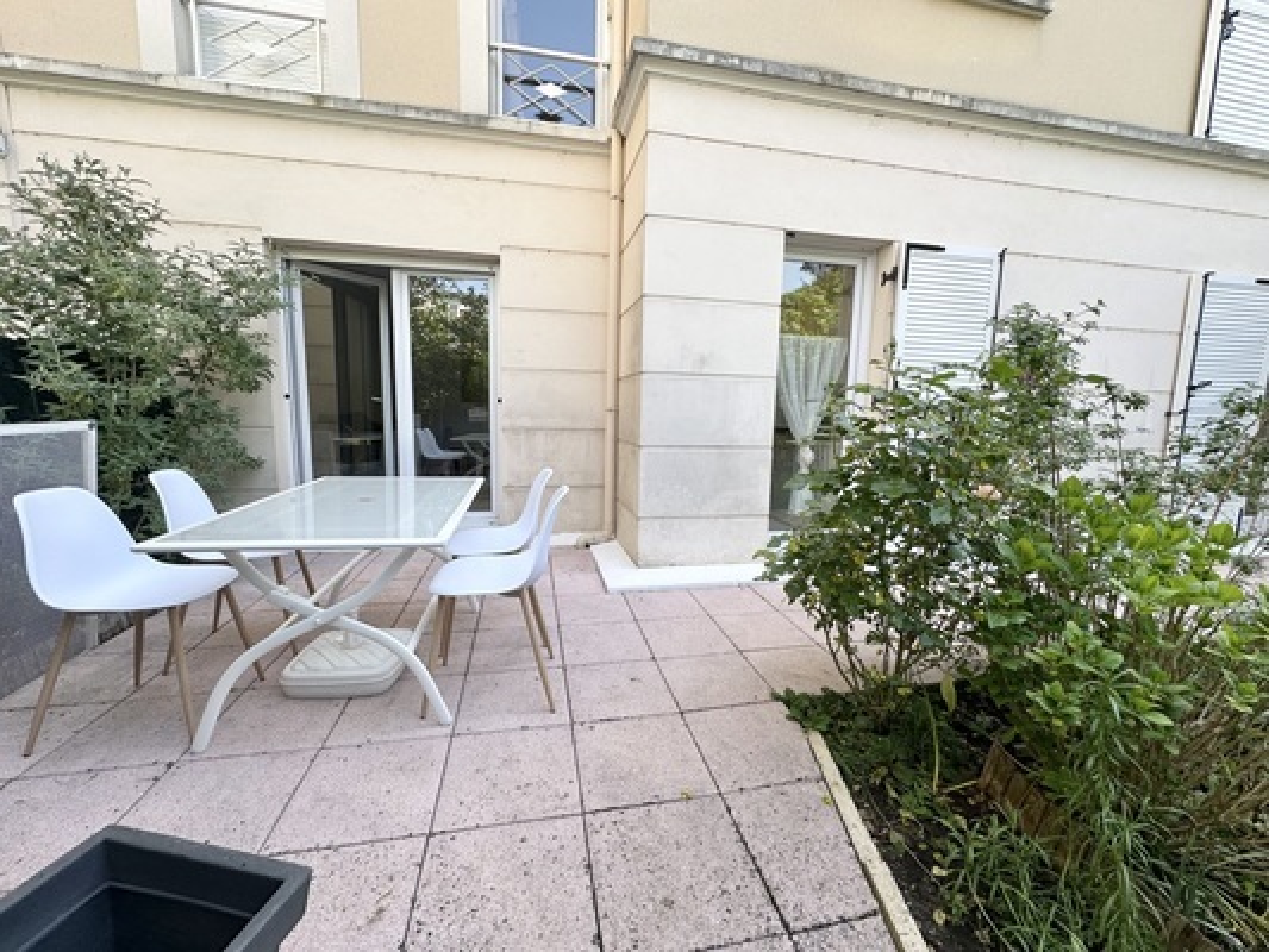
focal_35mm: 14
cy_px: 476
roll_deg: -1.6
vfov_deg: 85.7
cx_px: 634
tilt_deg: -6.7
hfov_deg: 102.1
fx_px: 513
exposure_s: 1/409
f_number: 2.2
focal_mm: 2.22
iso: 40
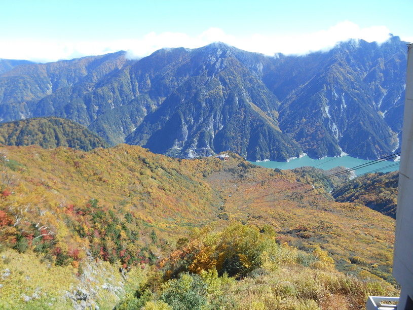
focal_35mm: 26
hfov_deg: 67.3
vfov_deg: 53.1
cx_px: 206
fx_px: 310
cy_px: 155
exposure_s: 1/320
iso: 80
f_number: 3.4
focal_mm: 4.7
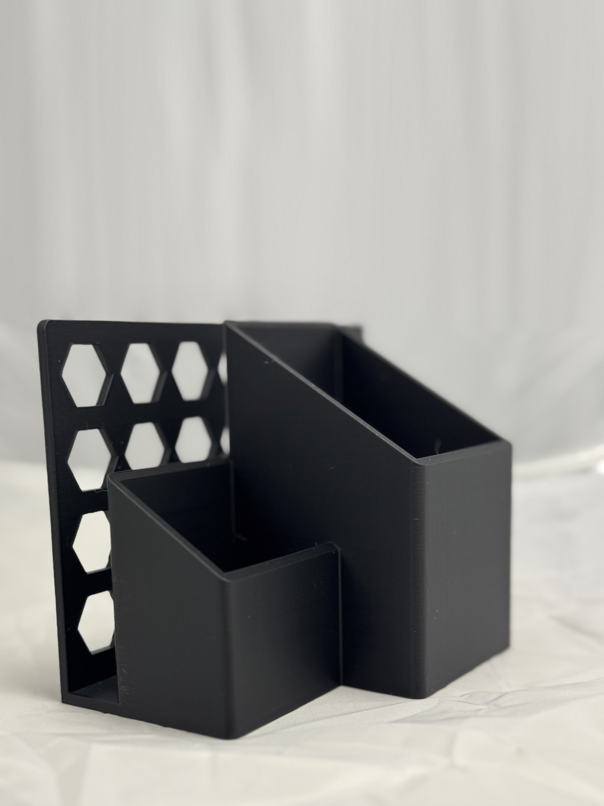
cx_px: 302
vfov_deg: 39.7
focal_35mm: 48
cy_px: 403
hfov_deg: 30.3
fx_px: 1117
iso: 160
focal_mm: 6.8
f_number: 1.8
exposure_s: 1/60
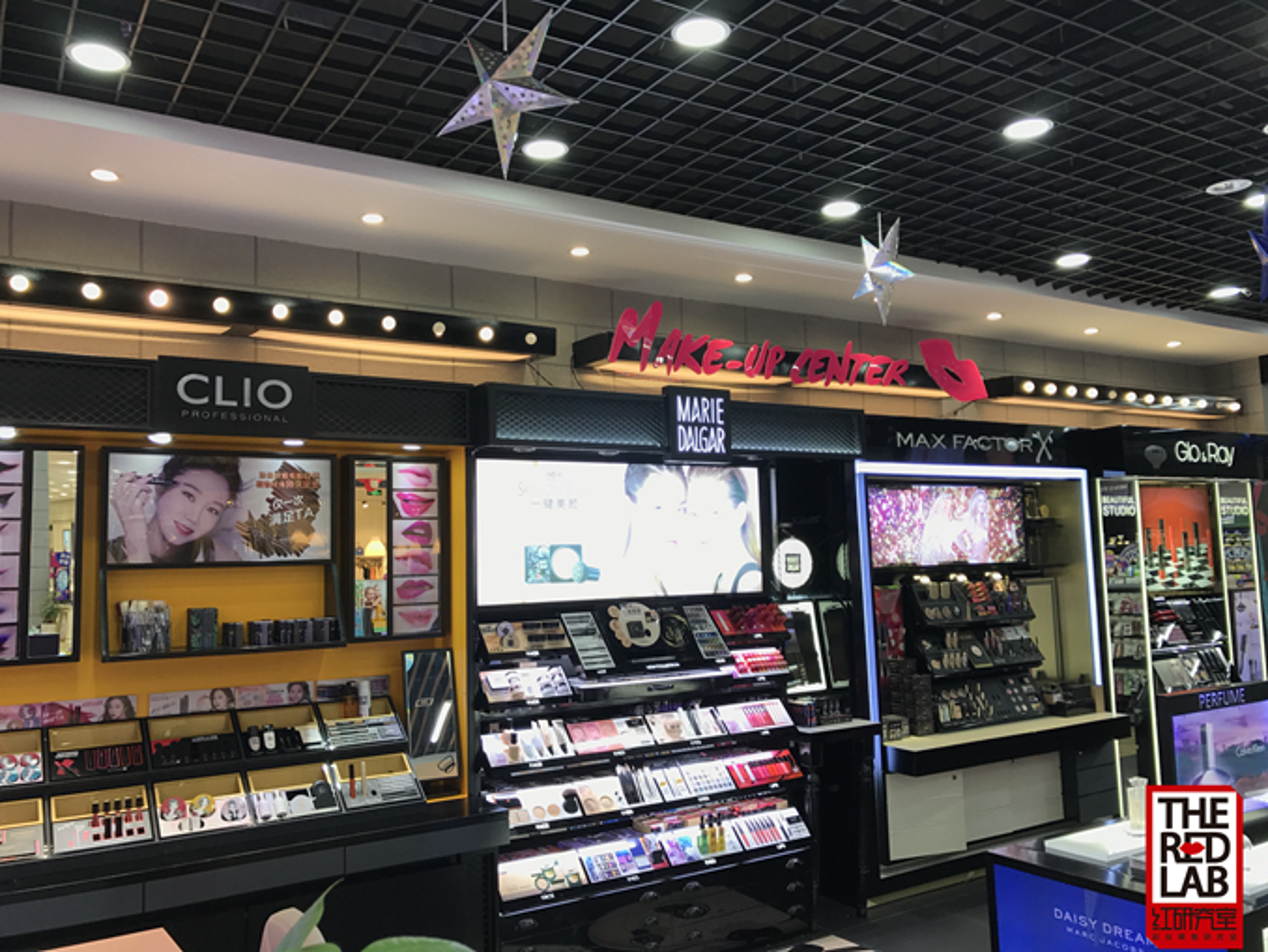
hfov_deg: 63.4
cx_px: 634
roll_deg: +1.7
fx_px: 1026
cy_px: 476
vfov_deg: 49.8
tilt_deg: +4.9
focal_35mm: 28
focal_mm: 3.99
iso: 25
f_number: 1.8
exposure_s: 1/50
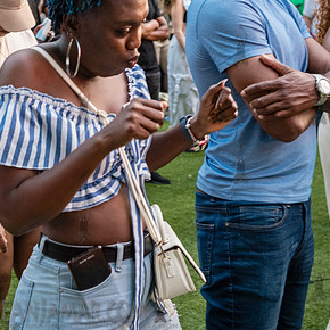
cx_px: 83
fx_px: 798
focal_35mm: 74
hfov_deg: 23.1
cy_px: 88
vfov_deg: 23.2
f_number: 3.5
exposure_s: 1/125
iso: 2000
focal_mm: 36
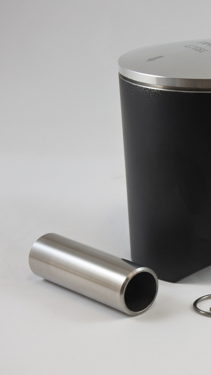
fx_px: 965
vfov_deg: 22.0
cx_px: 264
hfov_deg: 12.2
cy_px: 189
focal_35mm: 97
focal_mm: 22.7
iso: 500
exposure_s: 1/125
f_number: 5
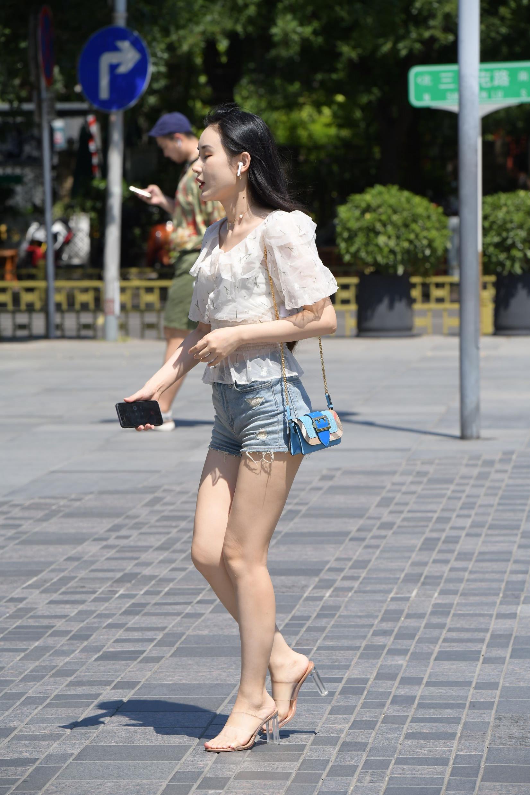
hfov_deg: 7.4
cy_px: 398
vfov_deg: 11.1
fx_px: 4085
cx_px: 265
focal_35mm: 185
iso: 640
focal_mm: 185
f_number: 8
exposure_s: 1/1250
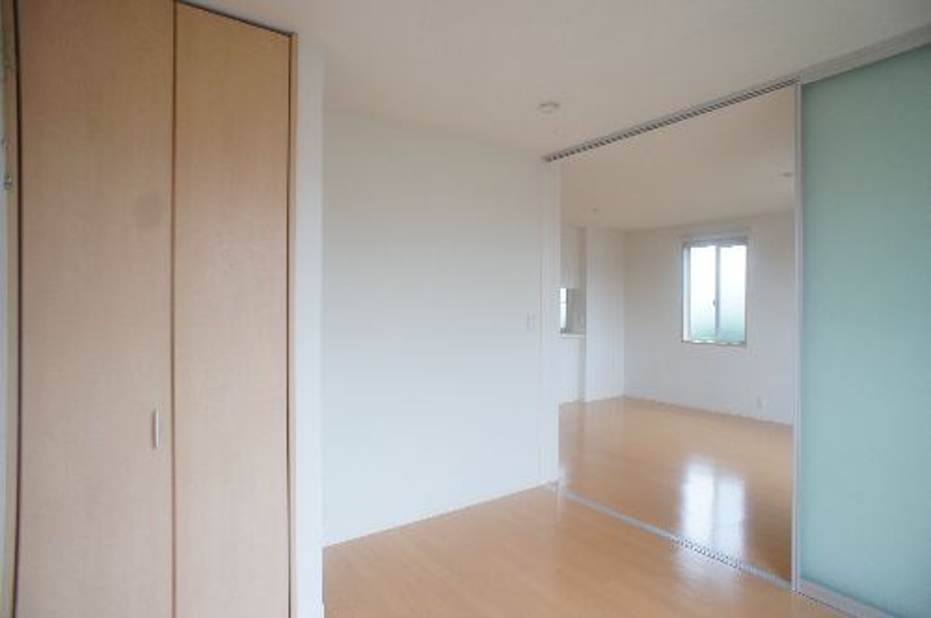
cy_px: 309
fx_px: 620
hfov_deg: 73.8
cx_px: 466
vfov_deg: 53.0
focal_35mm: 24
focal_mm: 16
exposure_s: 1/60
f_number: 4
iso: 200
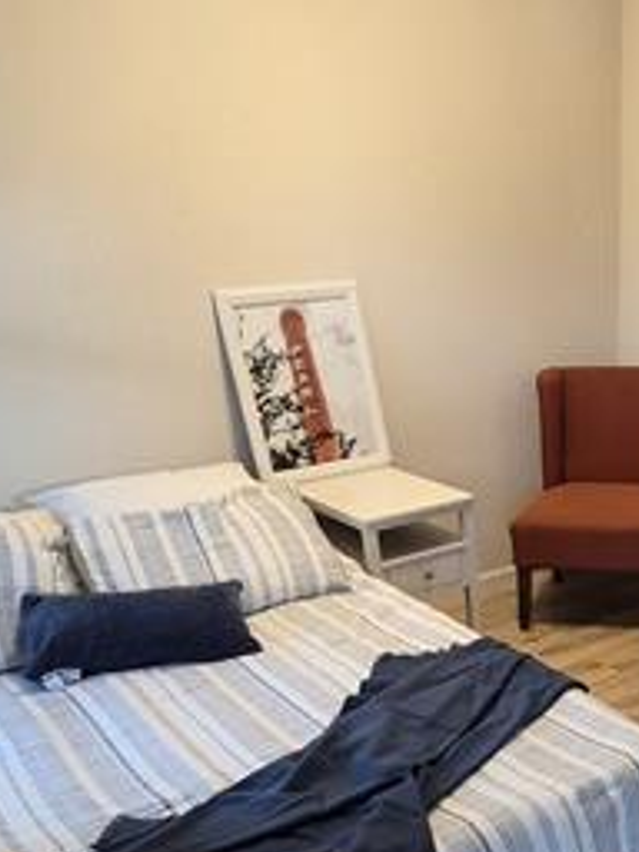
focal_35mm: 39
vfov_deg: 44.2
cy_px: 742
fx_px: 960
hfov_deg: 34.8
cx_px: 569
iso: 500
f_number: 2.2
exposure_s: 1/60
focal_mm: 1.74
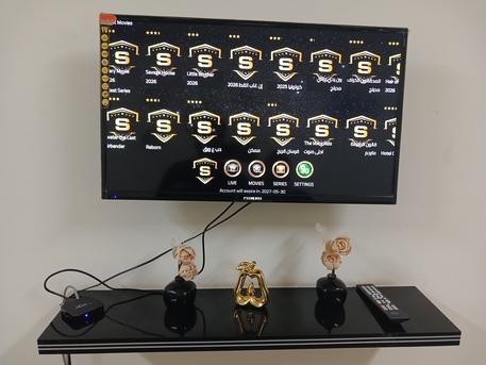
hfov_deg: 65.3
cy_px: 182
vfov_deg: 51.4
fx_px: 379
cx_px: 243
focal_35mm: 27
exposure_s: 1/33.3
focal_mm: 4
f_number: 1.8
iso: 250
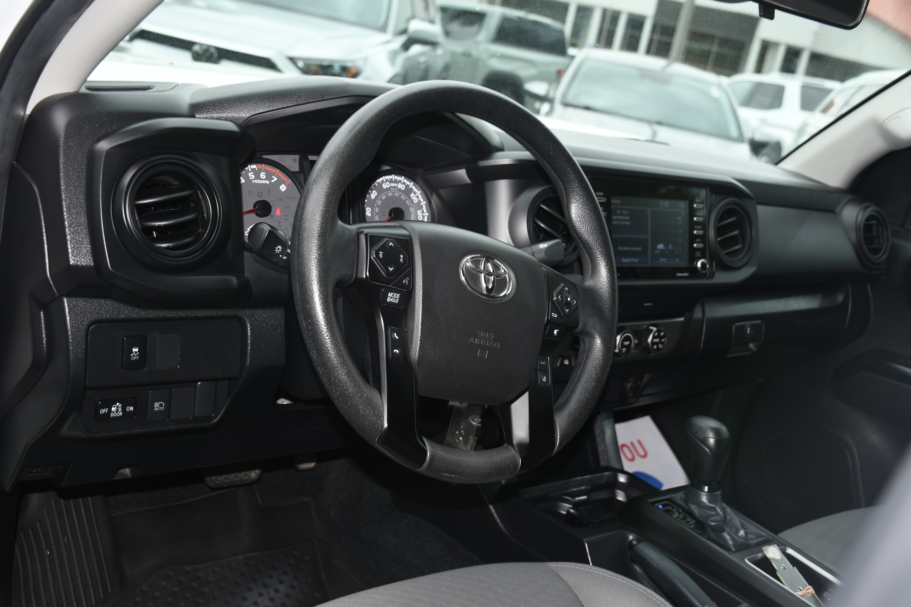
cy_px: 304
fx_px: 987
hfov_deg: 49.6
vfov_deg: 34.2
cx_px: 456
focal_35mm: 39
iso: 100
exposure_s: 1/60
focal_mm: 26
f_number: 3.8
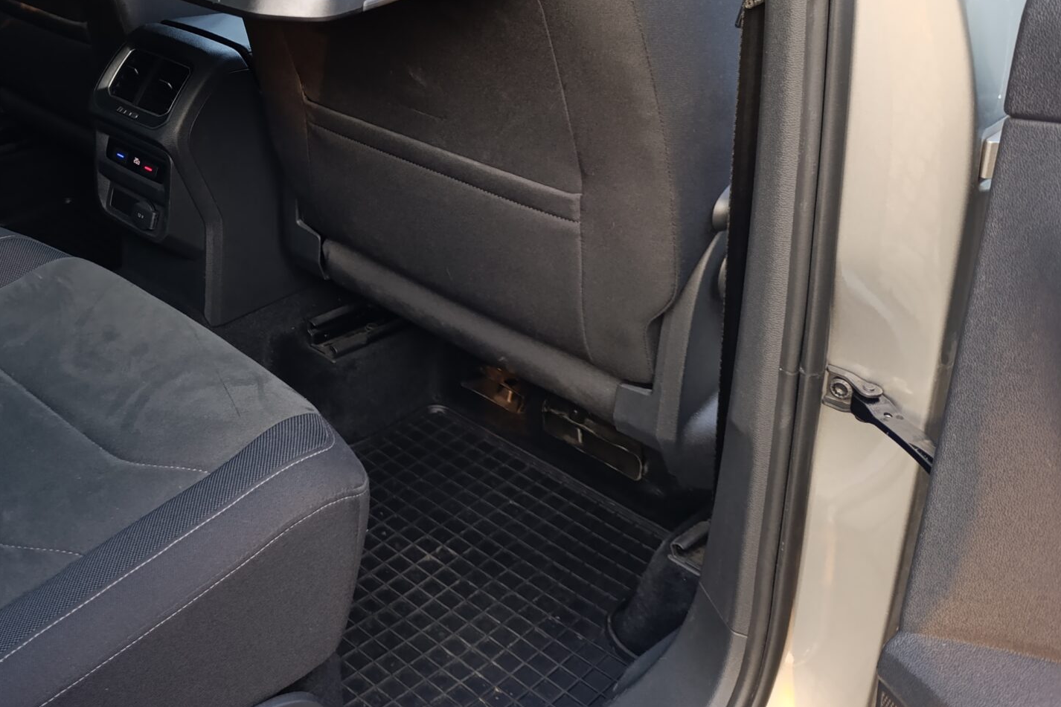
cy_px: 106
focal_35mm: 43
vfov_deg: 30.2
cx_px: 116
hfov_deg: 41.9
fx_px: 1267
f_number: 1.6
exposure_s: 1/100
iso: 640
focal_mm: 6.14
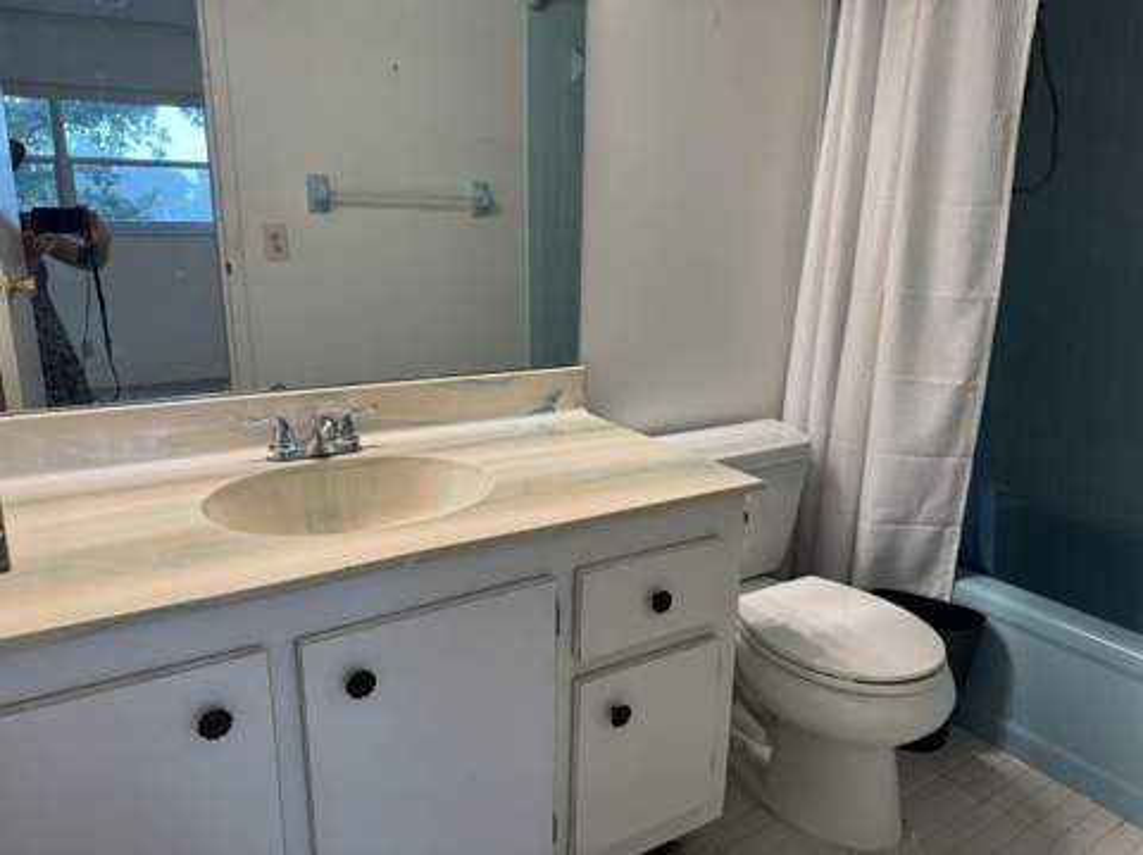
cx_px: 572
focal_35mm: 24
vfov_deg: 56.7
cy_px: 428
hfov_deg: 71.7
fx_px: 792
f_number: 1.78
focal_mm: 6.76
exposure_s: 1/120
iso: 200
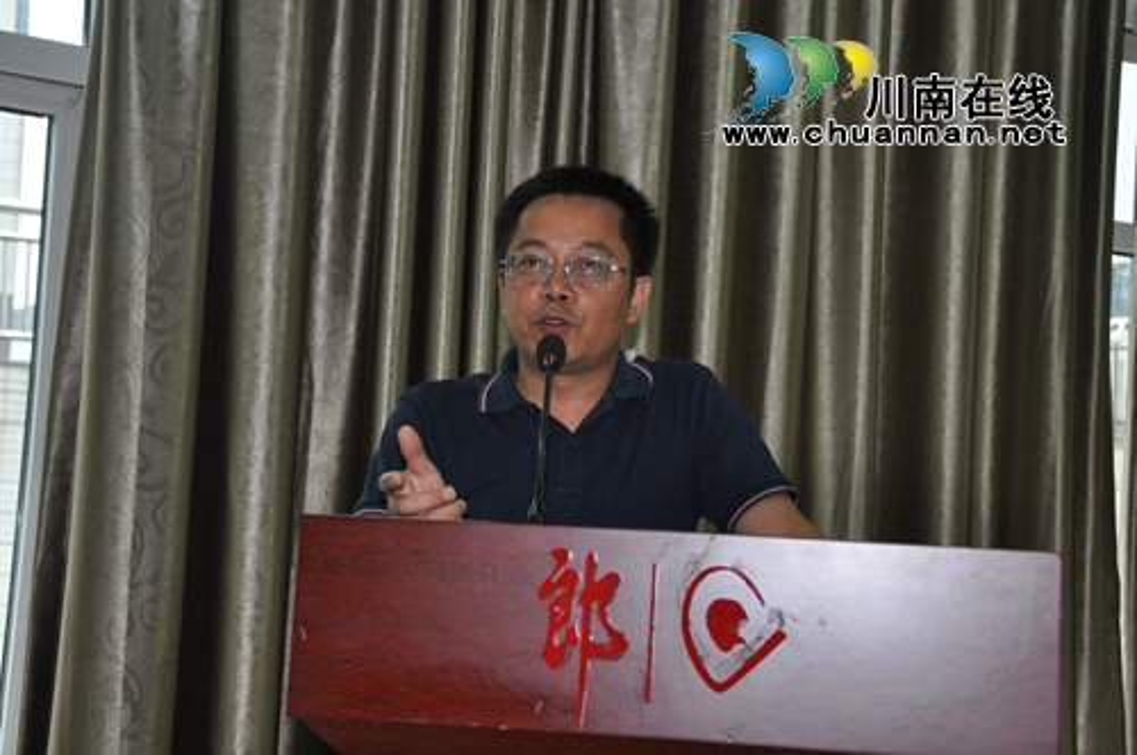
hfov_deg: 29.9
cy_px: 378
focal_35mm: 68
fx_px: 2129
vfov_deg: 20.1
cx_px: 568
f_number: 4.8
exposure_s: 1/60
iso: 800
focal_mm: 45
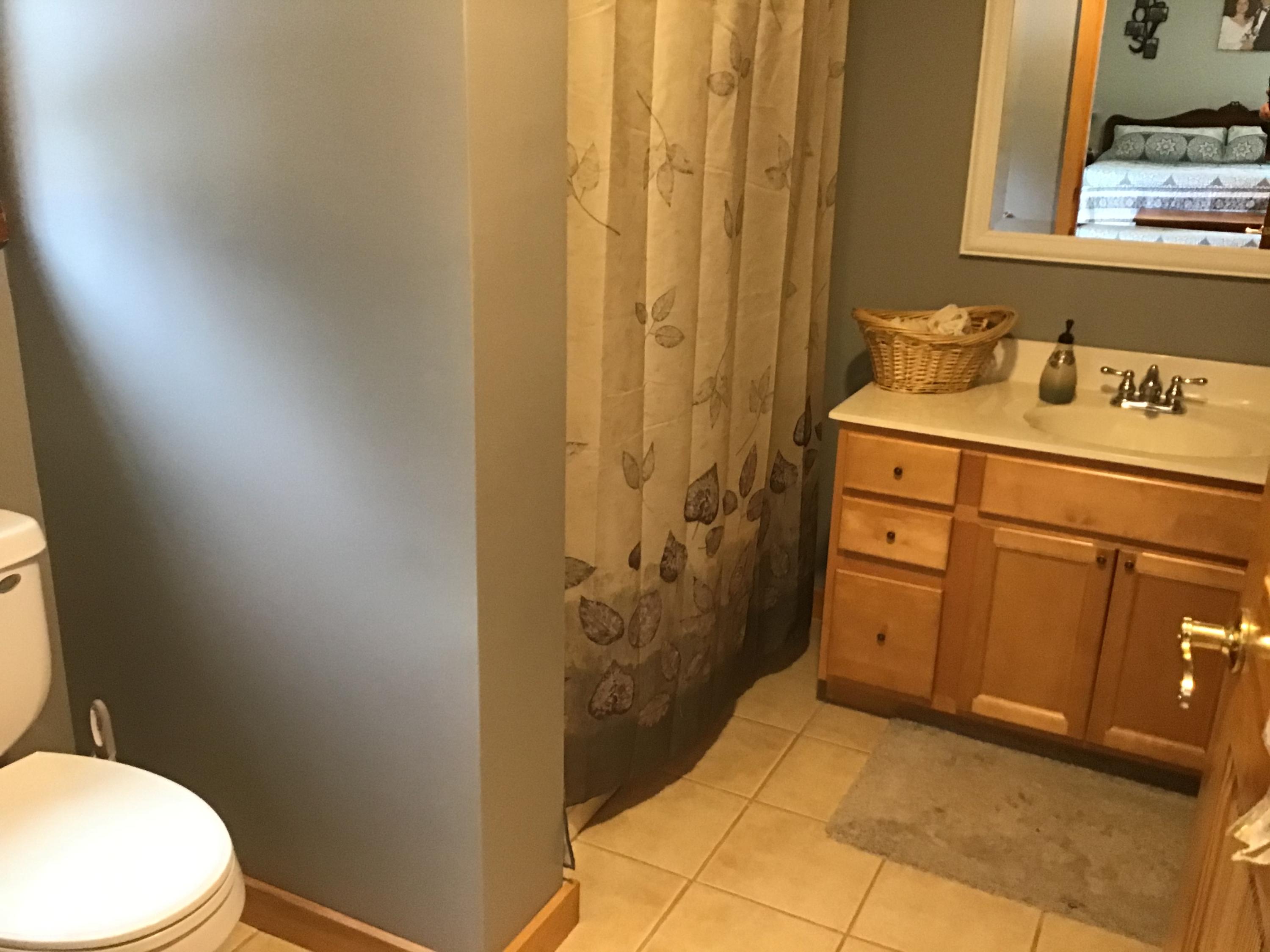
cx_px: 635
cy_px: 476
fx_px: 1137
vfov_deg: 45.4
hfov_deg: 58.4
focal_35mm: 31
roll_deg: -0.8
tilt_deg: -17.4
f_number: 2.4
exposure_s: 1/24
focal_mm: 3.3
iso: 200
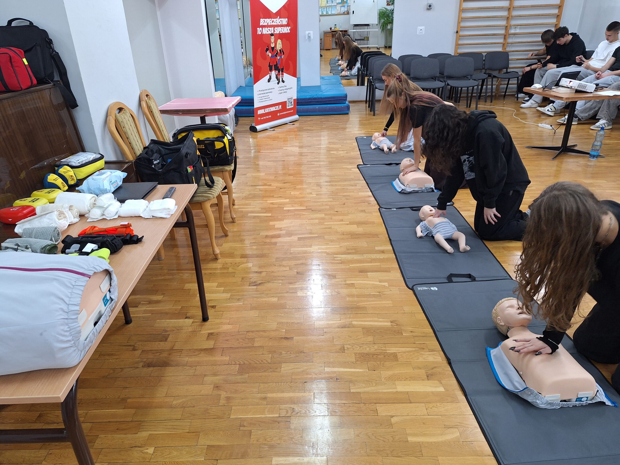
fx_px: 412
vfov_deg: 58.9
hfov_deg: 73.9
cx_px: 310
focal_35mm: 23
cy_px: 232
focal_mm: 5.54
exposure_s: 1/50
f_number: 1.8
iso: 200
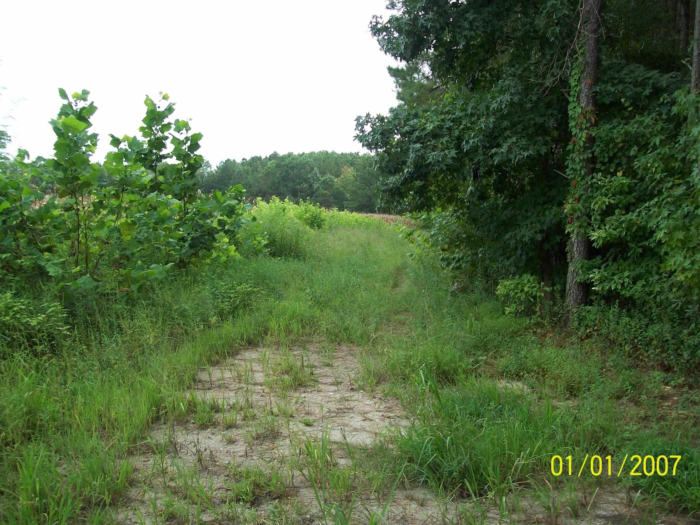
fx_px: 748
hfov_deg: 50.1
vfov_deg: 38.7
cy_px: 261
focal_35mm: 37
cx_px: 358
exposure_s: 1/429
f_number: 2.7
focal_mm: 6
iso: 80
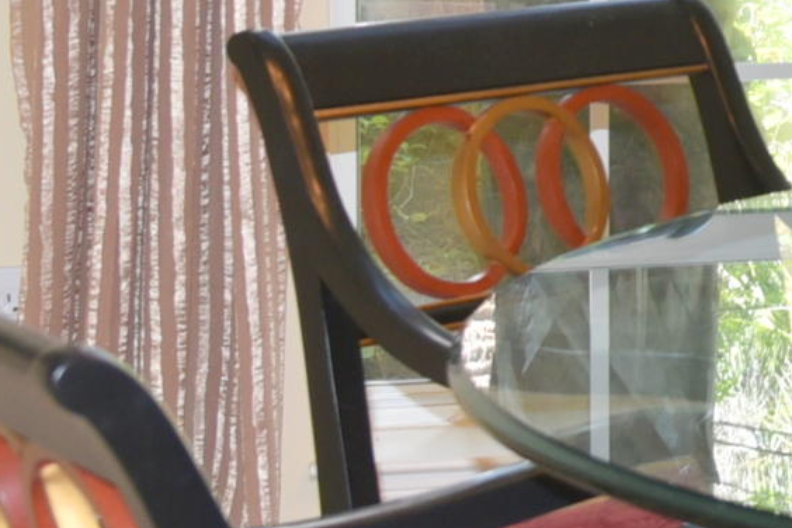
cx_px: 1459
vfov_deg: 8.1
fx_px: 3630
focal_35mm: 165
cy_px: -361
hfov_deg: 11.5
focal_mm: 31
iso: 640
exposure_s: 1/125
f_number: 5.6
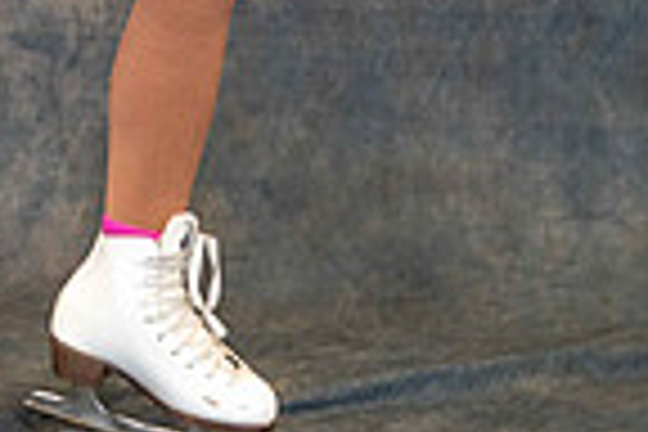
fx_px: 7415
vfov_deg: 3.3
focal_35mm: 412
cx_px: -355
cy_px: -539
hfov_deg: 5.0
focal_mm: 85
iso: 800
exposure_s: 1/160
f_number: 2.5
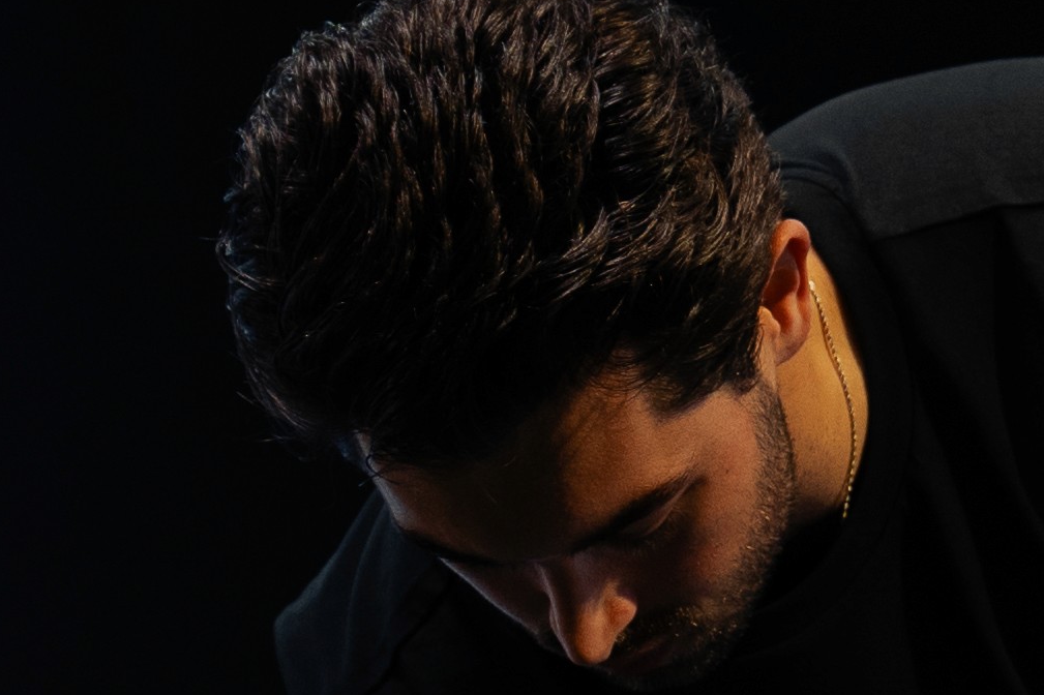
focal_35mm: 403
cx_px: 1186
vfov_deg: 3.4
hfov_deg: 5.1
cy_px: 915
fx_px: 11683
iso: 250
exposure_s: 1/200
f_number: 2.2
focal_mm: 58
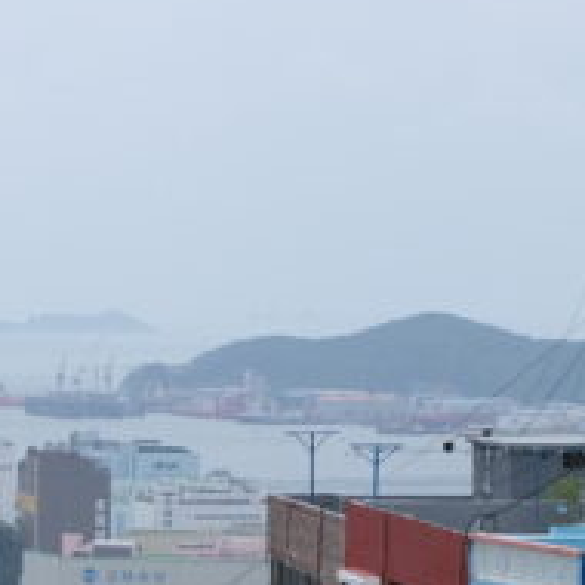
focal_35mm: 243
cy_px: 710
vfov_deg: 7.1
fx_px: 4646
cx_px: 25
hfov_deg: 7.2
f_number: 6.4
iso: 320
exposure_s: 1/1700
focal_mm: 35
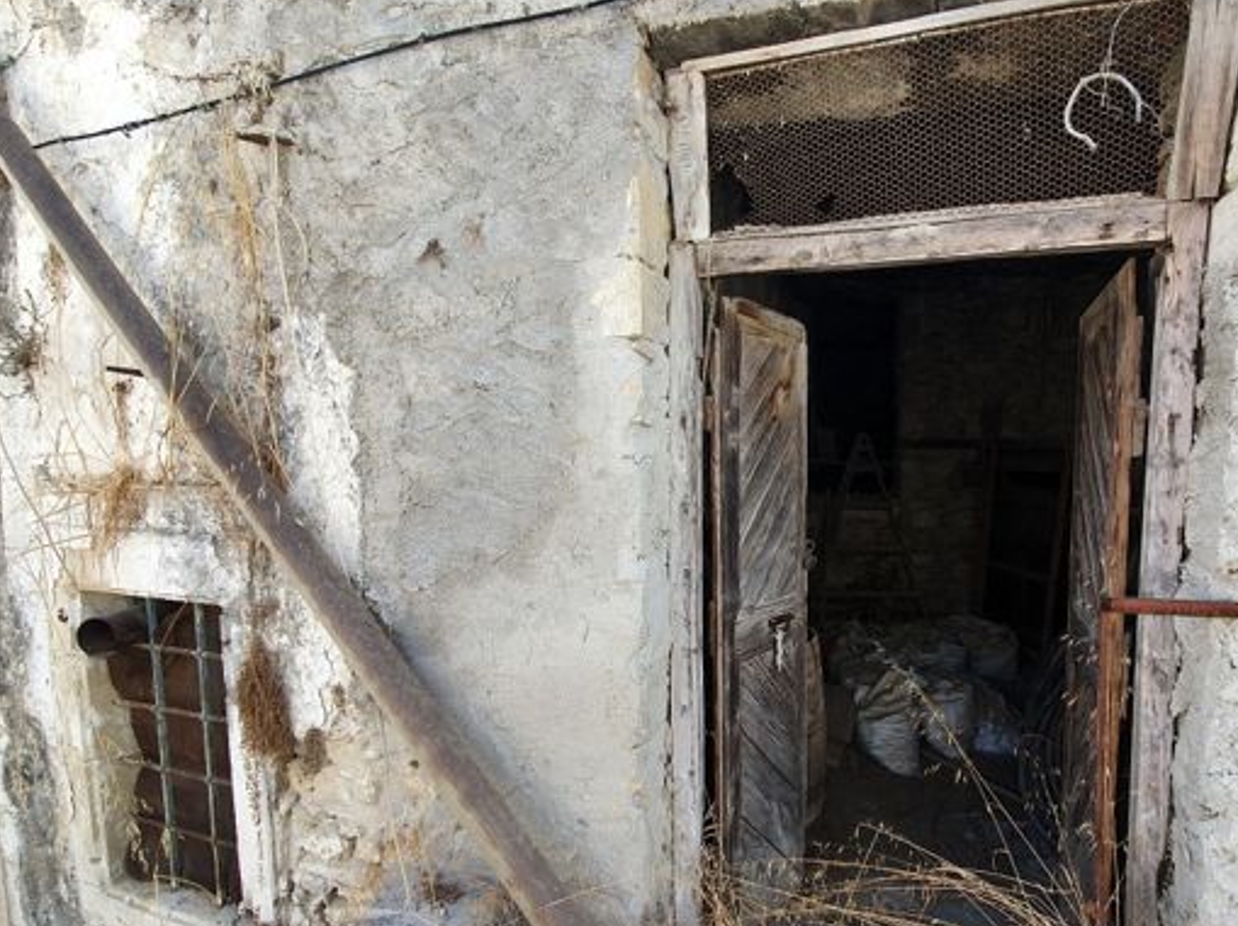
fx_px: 643
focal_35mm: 18
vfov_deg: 71.1
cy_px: 530
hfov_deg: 86.2
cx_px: 770
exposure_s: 1/228
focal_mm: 1.8
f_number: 2.2
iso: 50
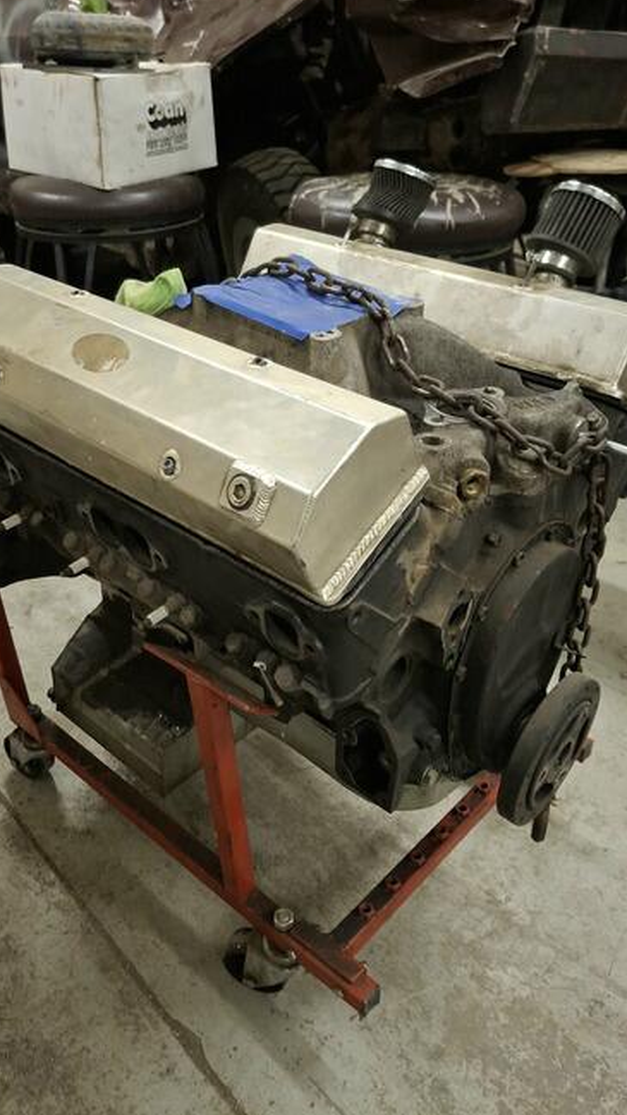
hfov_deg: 41.4
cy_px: 545
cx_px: 265
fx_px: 828
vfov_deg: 67.9
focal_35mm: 28
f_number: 1.8
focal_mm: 4.69
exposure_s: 1/30
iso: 250
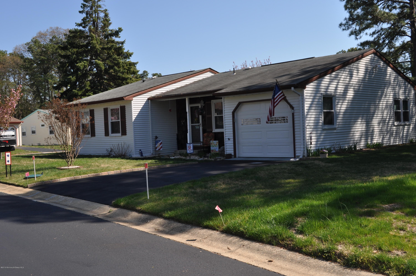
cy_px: 138
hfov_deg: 49.6
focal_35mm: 39
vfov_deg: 34.1
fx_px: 450
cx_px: 208
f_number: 11
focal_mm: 26
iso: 200
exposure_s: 1/200
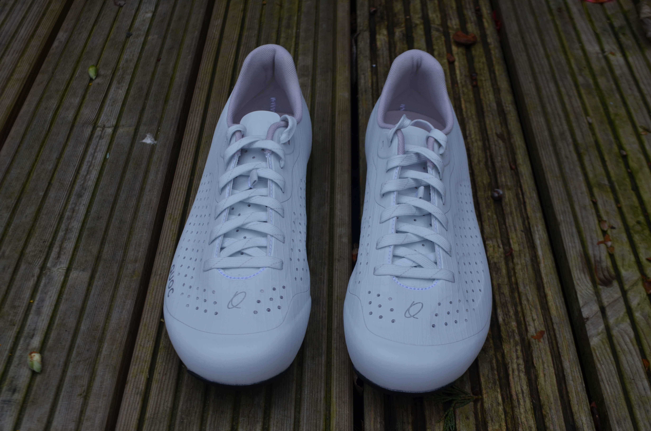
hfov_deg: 41.2
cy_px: 216
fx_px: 866
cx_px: 326
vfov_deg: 28.0
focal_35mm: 48
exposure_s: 1/160
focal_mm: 32
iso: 200
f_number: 6.3
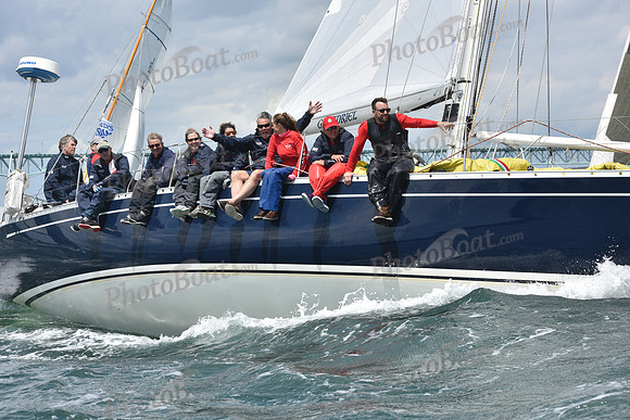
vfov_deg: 13.7
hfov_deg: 20.4
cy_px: 210
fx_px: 1750
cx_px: 315
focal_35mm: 100
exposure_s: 1/1000
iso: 250
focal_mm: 100
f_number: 8
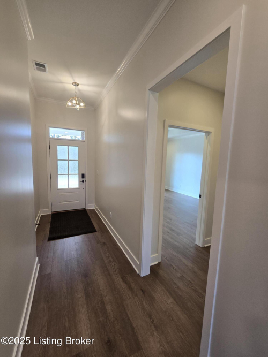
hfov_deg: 89.9
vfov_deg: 106.2
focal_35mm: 13
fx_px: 134
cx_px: 134
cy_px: 178
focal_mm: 2.2
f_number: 2.2
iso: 80
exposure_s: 1/60
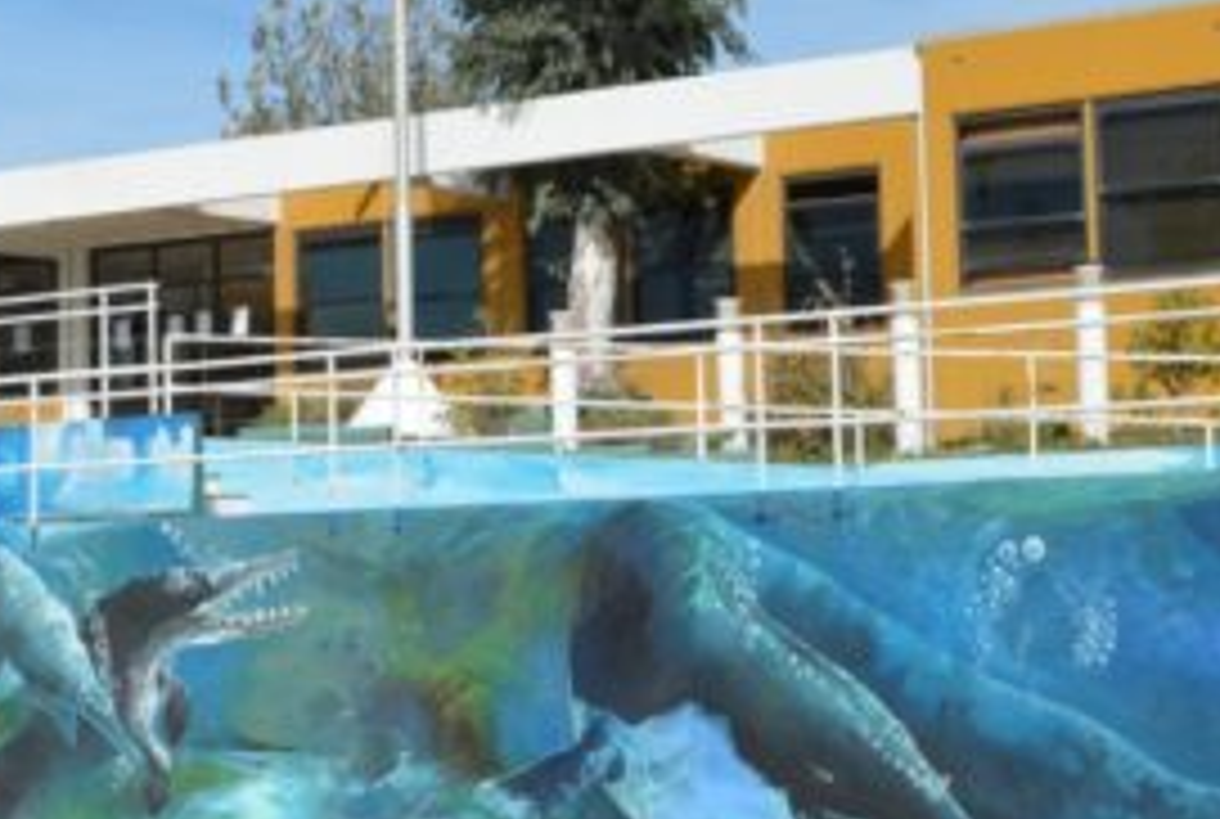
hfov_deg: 21.6
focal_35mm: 94
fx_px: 3193
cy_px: 209
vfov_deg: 14.6
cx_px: 482
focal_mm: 34
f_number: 18
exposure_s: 1/1250
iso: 1600
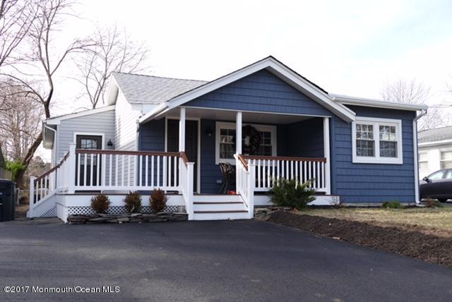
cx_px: 226
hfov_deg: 51.8
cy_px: 151
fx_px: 465
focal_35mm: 37
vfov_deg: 36.0
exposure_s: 1/500
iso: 125
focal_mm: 13.43
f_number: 3.1
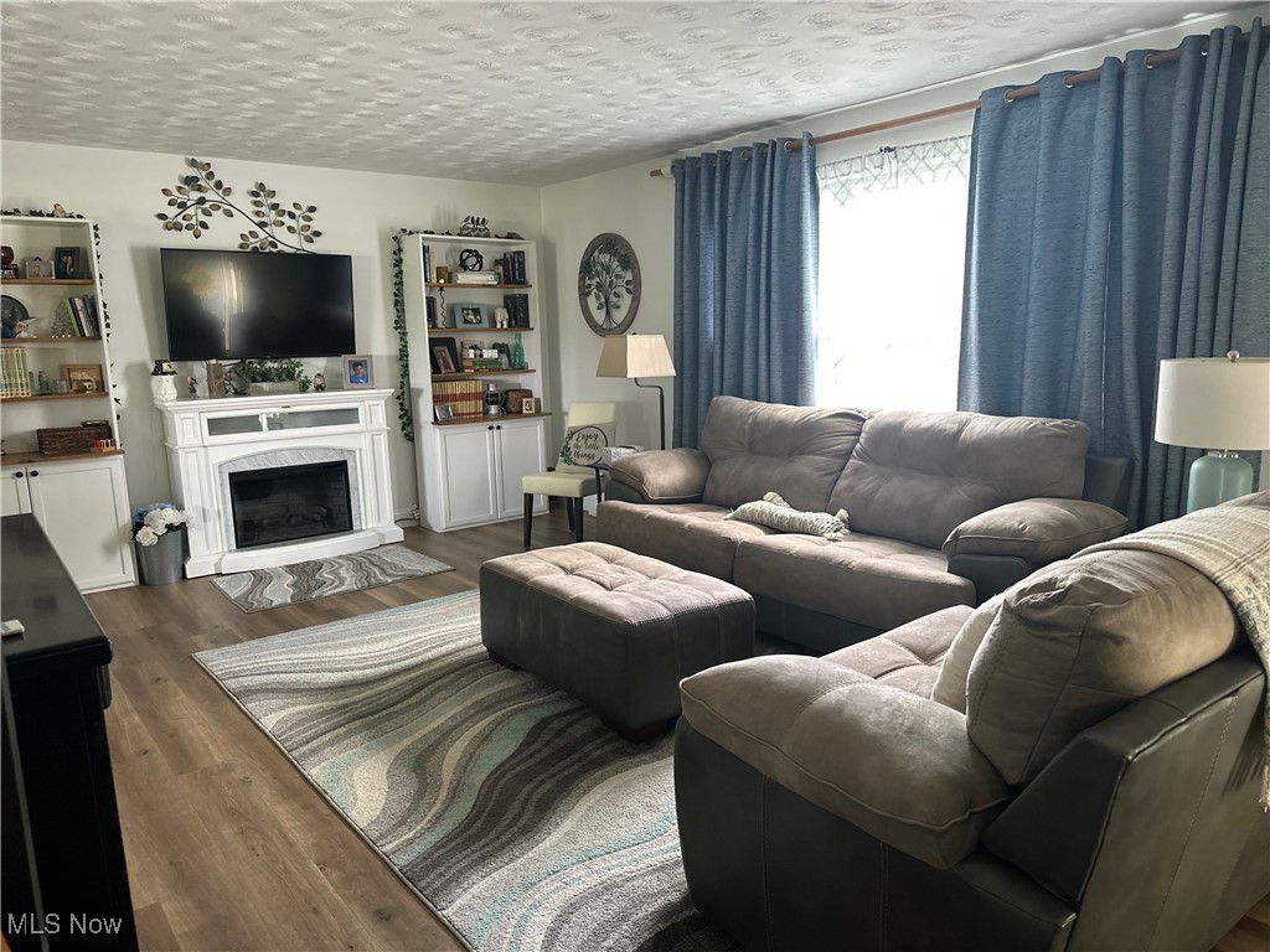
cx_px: 635
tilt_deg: -9.7
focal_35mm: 24
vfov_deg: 56.8
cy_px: 476
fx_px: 881
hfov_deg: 71.6
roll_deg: +1.2
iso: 400
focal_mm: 6.86
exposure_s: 1/60
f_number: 1.78
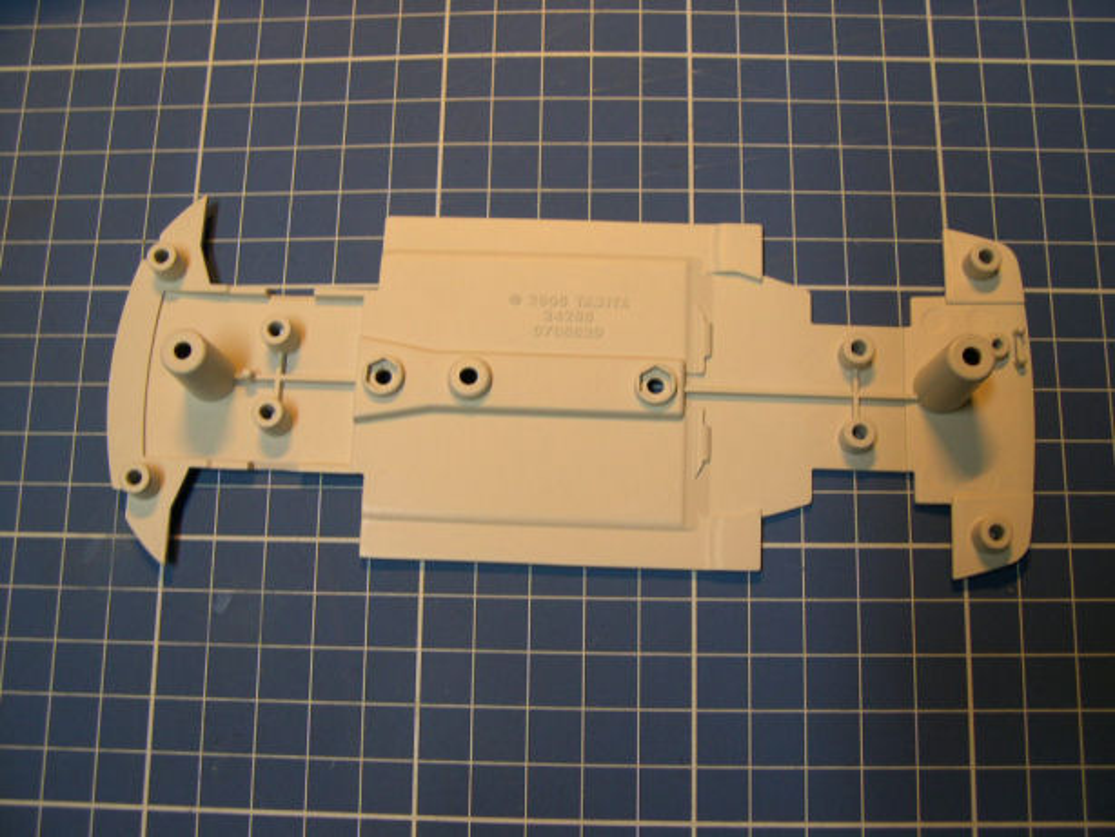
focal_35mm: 38
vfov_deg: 37.7
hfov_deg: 49.0
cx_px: 558
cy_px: 418
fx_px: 1224
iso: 100
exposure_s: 1/24.1
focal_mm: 8
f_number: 2.8
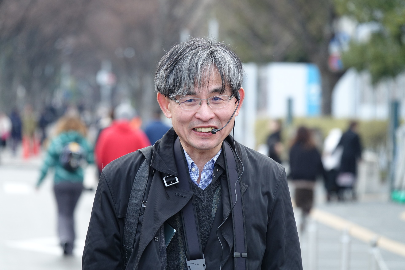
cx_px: 202
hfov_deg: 5.9
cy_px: 135
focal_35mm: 351
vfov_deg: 3.9
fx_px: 3948
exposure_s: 1/250
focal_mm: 128.59
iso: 320
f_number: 4
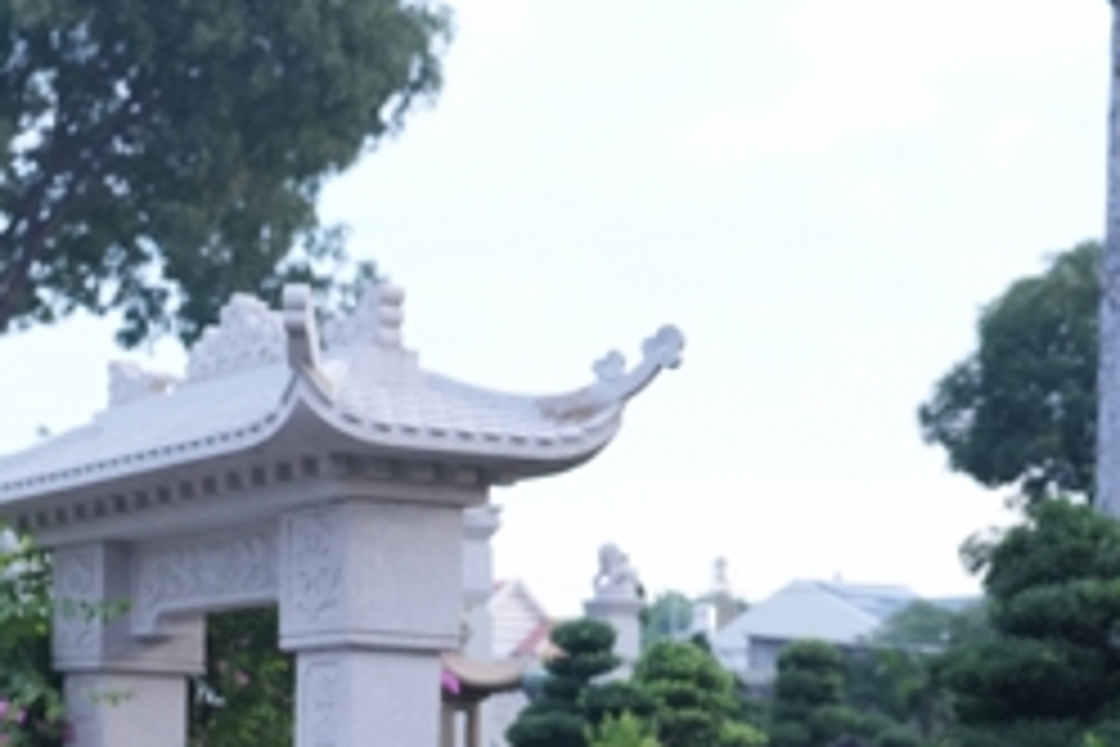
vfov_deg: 14.1
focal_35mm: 94
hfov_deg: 21.4
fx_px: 2924
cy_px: 889
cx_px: 220
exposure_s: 1/400
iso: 1250
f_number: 3.2
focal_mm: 36
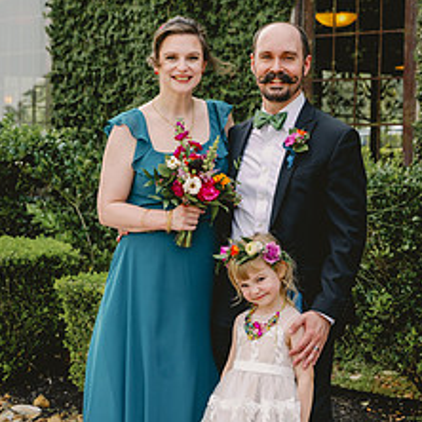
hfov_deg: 16.3
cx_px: 240
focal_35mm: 107
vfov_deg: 16.2
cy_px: 272
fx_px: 1476
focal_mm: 62
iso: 200
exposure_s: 1/400
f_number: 5
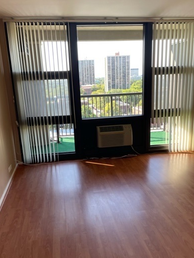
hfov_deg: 44.1
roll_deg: +2.5
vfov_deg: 56.8
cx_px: 91
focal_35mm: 32
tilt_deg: -14.7
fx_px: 239
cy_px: 137
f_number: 1.6
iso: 64
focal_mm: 4.2
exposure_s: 1/120
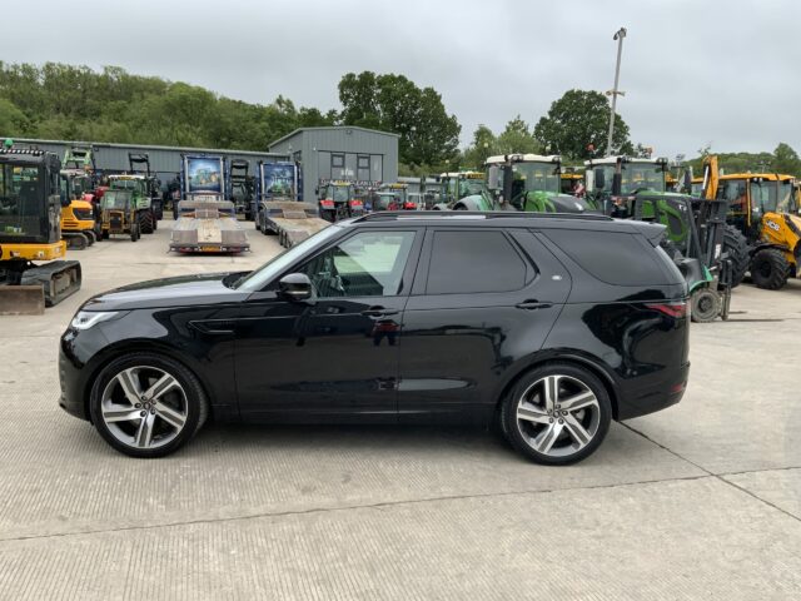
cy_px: 300
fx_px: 671
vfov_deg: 48.2
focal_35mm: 29
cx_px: 400
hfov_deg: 61.7
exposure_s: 1/749
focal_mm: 3
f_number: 1.8
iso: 16
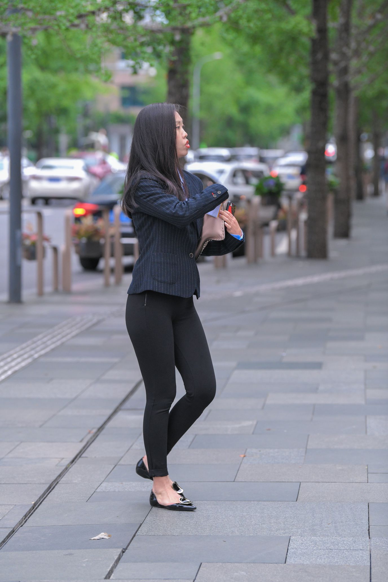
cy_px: 291
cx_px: 194
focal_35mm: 135
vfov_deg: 15.2
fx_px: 2182
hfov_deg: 10.2
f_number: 4
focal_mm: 135
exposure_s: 1/640
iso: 1600
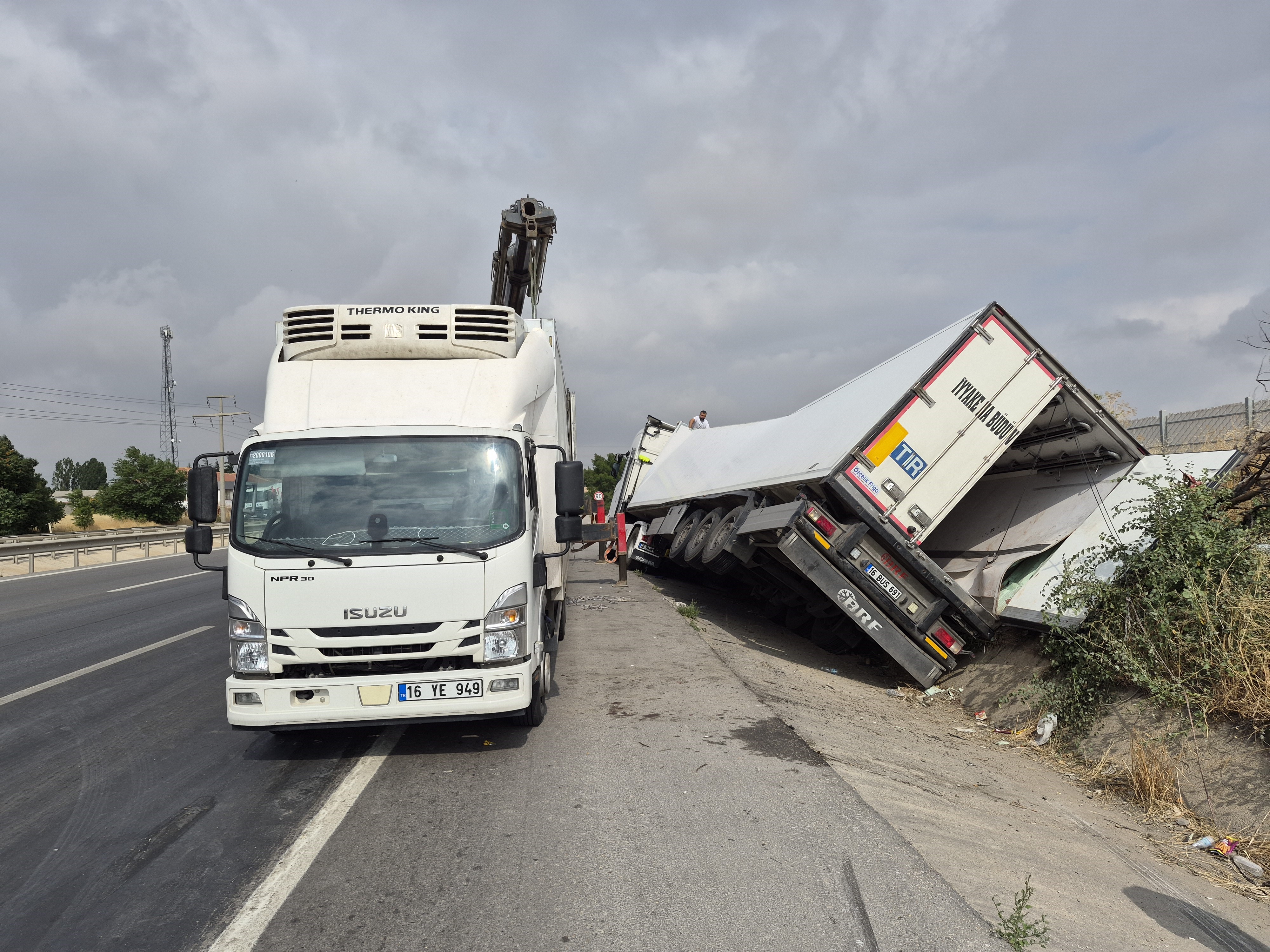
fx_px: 844
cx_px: 635
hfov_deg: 73.9
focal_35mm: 23
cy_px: 476
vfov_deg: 58.9
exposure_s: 1/7696
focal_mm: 5.4
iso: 64
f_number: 1.8
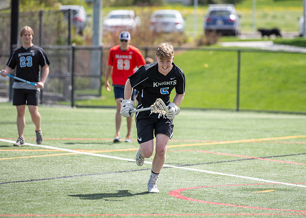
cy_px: 97
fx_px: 2032
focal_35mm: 234
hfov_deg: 8.6
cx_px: 182
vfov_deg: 6.2
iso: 125
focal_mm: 200
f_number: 2.8
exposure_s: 1/2000
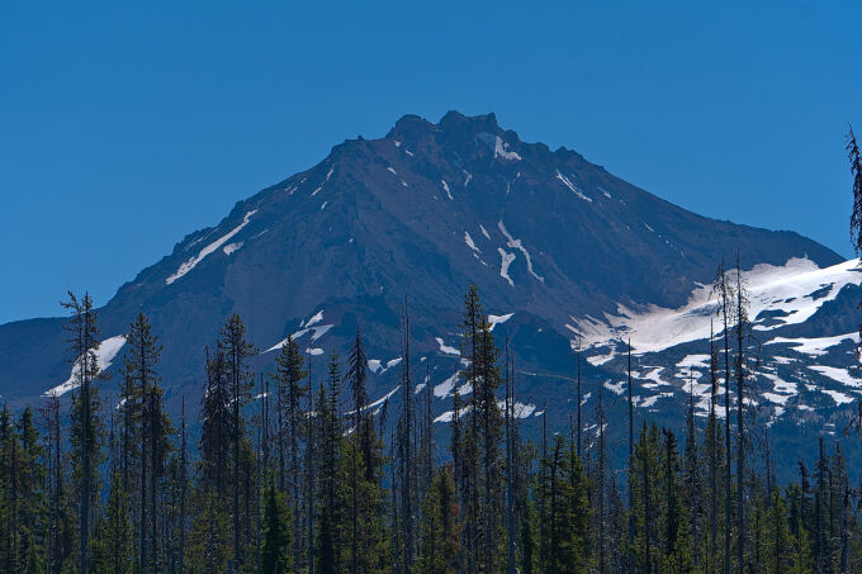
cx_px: 431
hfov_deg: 10.6
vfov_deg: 7.0
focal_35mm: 195
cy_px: 287
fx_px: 4668
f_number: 8
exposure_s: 1/320
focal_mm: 130
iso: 100
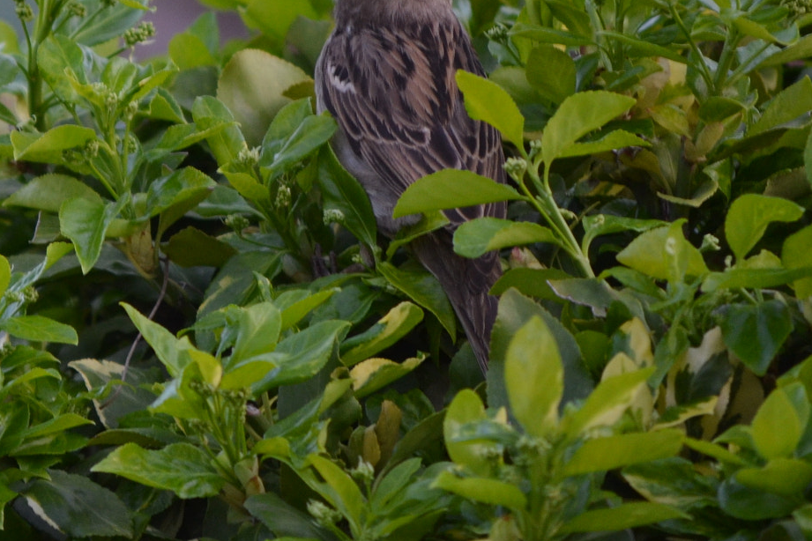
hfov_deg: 3.1
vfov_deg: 2.1
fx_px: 15043
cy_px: 82
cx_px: 94
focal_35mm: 667
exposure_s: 1/125
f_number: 5.6
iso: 450
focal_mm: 200
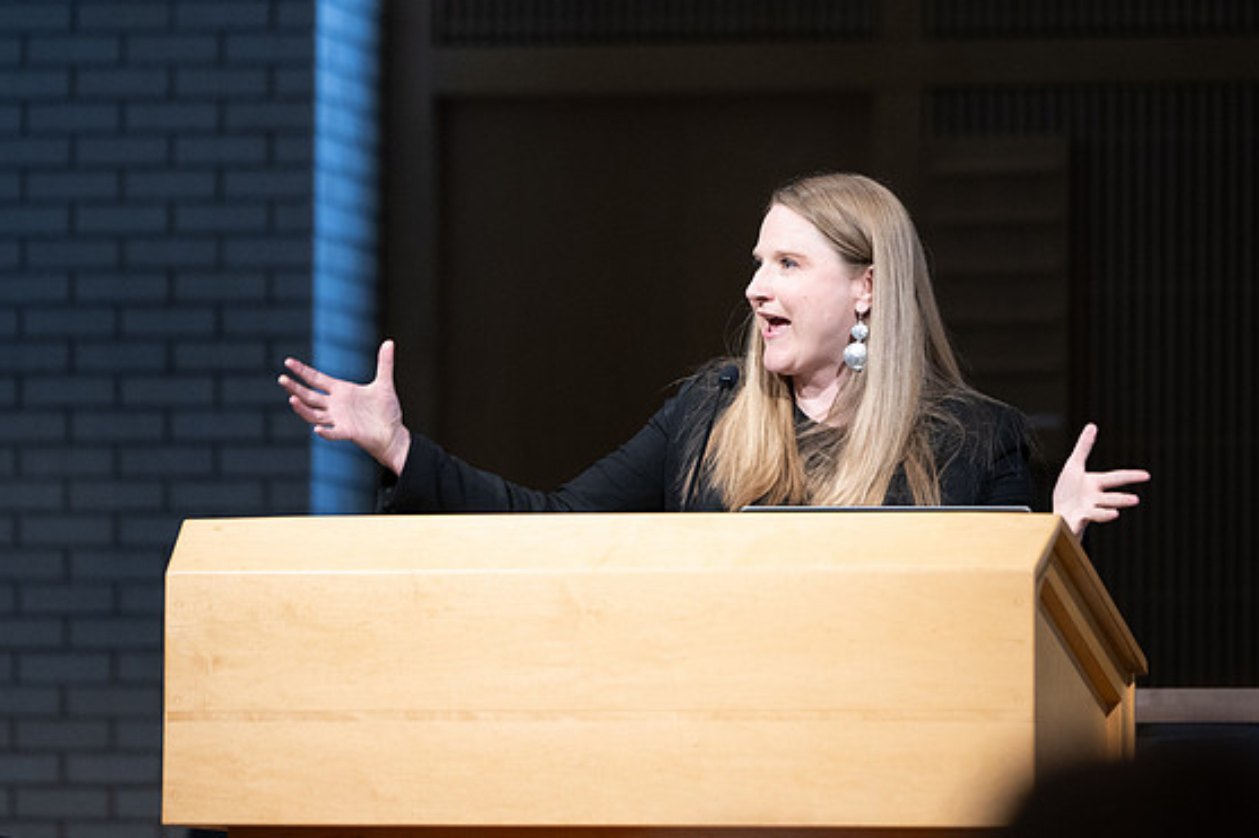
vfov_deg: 4.8
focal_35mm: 284
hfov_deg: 7.3
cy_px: 269
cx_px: 789
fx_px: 9929
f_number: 2.8
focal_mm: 180
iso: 1250
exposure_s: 1/250
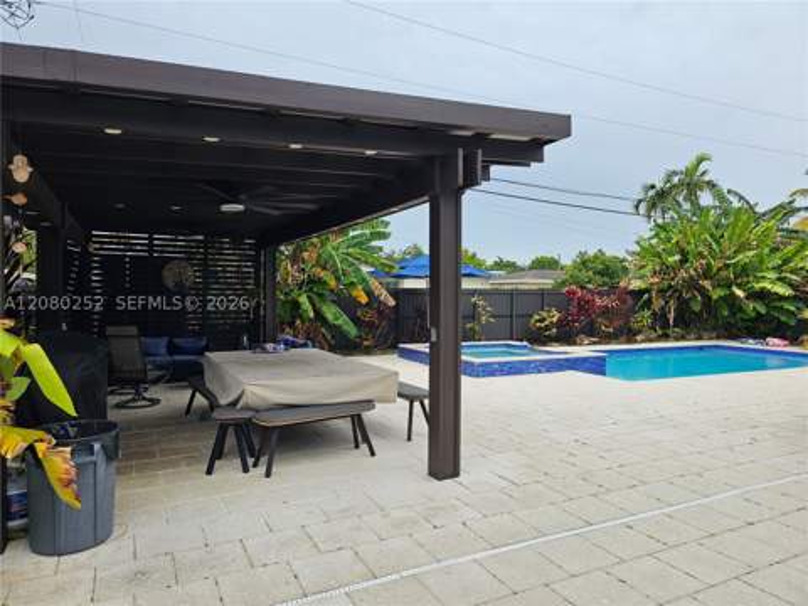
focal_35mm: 23
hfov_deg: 73.9
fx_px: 537
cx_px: 404
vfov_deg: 58.9
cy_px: 303
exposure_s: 1/237
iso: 16
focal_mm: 6.3
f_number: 1.7
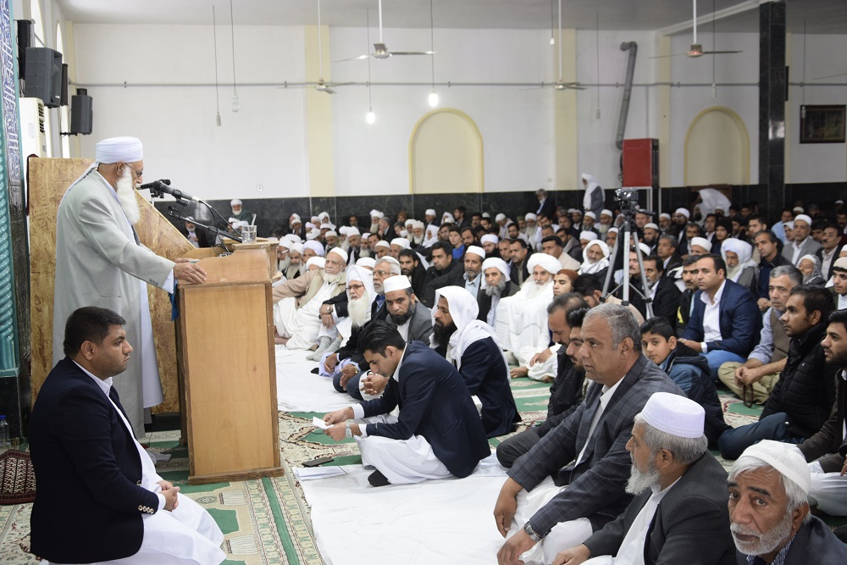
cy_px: 282
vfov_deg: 34.2
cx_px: 424
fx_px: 918
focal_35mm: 39
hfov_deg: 49.5
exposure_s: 1/30
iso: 1000
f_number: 4
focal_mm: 26
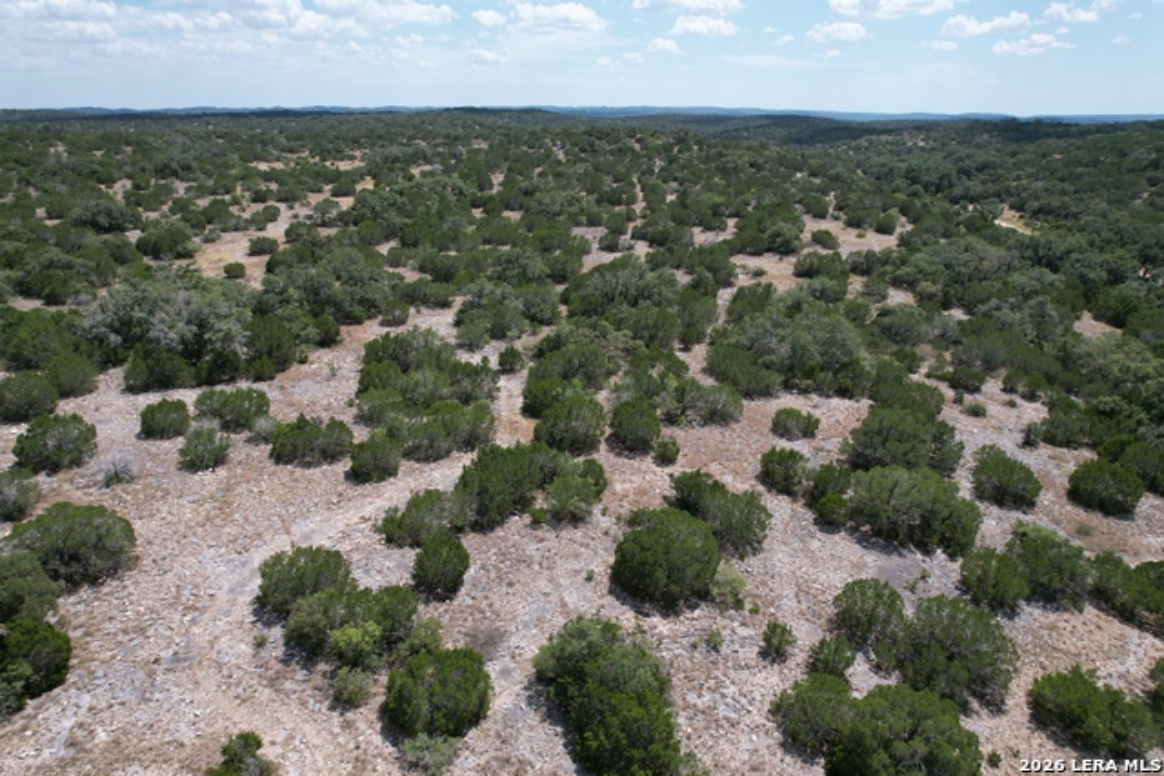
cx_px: 582
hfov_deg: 78.6
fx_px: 711
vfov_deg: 57.3
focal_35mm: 22
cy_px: 388
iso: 130
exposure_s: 1/2000
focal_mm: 8.38
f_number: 2.8
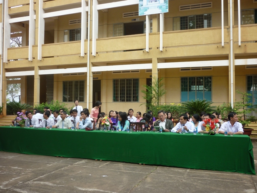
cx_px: 128
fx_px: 245
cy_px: 96
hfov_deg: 55.4
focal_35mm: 33
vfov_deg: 42.9
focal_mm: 5.5
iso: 80
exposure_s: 1/125
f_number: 2.8
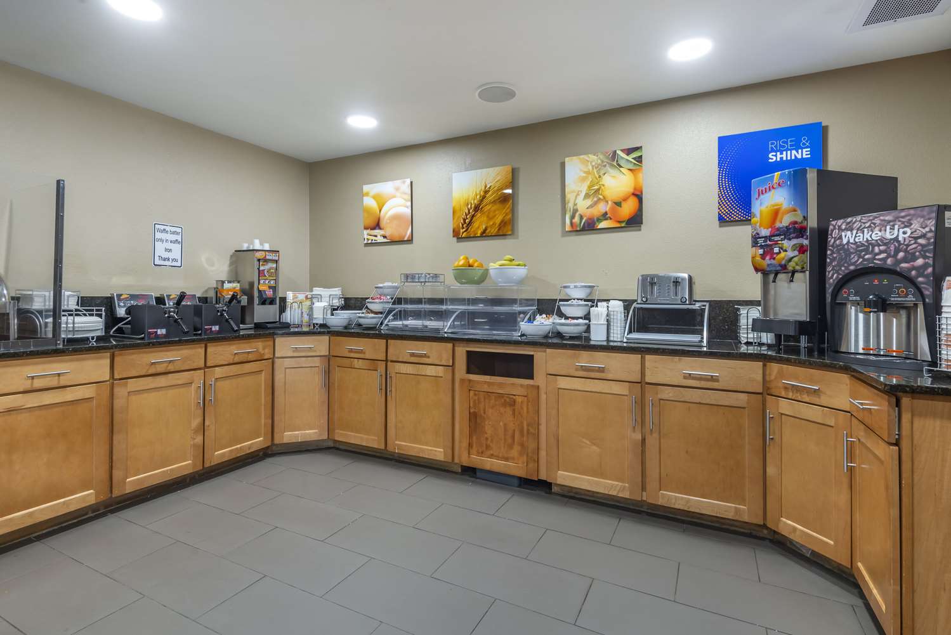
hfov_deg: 96.7
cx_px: 476
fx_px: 423
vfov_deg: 73.8
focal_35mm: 16
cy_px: 318
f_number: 10
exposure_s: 1/13
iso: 400
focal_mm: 16
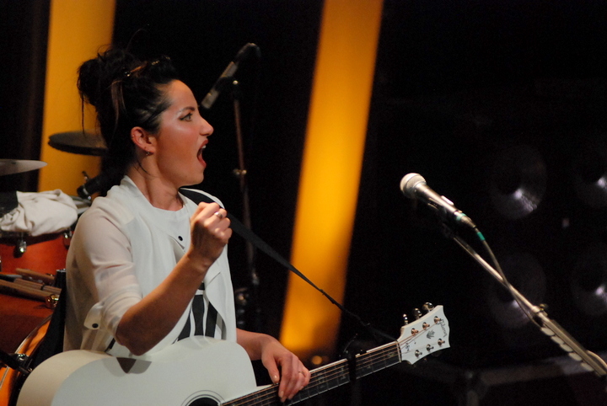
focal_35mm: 300
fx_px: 5064
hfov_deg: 6.9
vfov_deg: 4.6
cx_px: 304
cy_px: 203
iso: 1600
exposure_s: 1/640
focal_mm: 200
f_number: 2.8
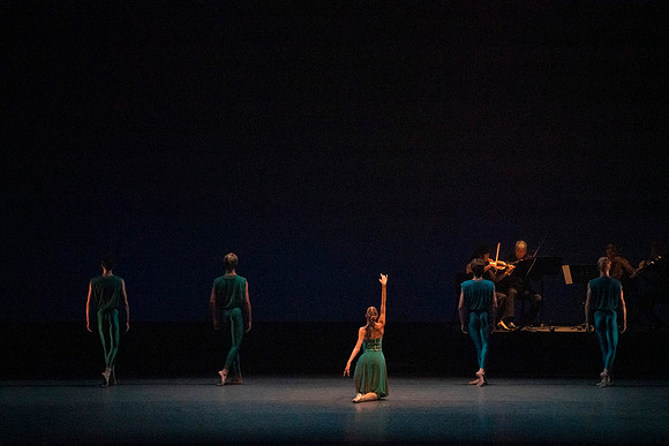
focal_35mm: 164
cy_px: 223
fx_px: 3048
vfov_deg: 8.4
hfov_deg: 12.5
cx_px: 334
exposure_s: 1/400
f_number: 8
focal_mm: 164
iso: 25600
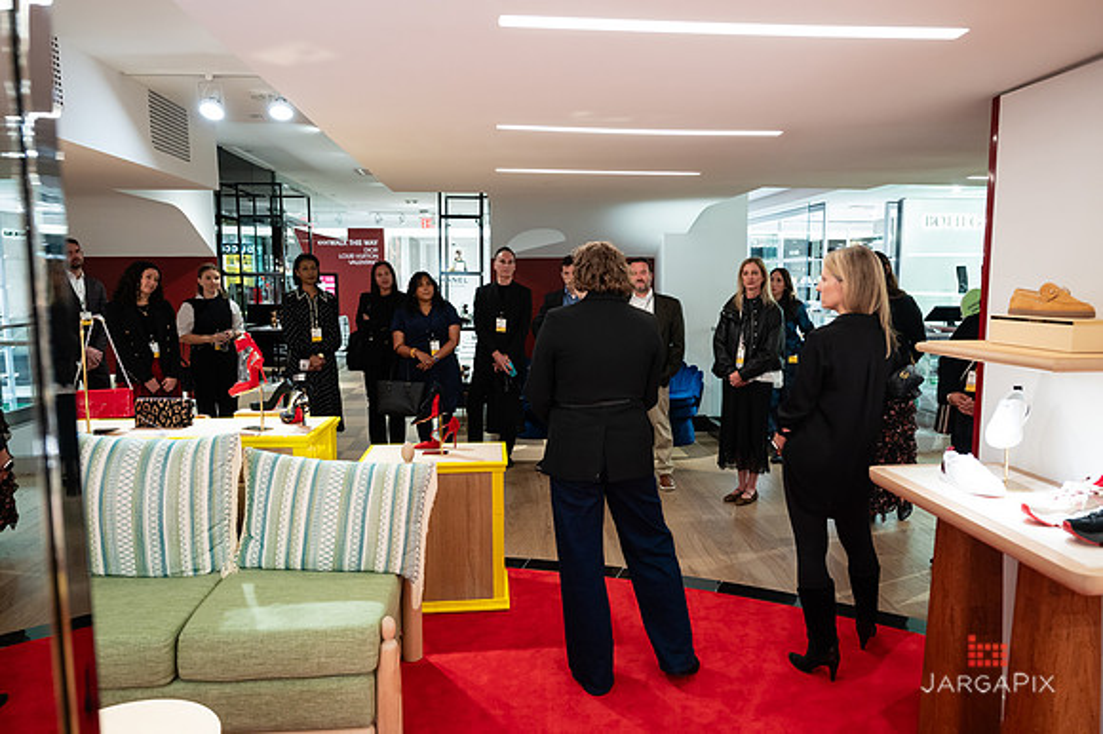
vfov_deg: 51.3
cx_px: 565
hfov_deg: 71.7
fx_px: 764
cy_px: 358
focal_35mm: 25
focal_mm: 24
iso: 1600
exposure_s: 1/160
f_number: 3.2
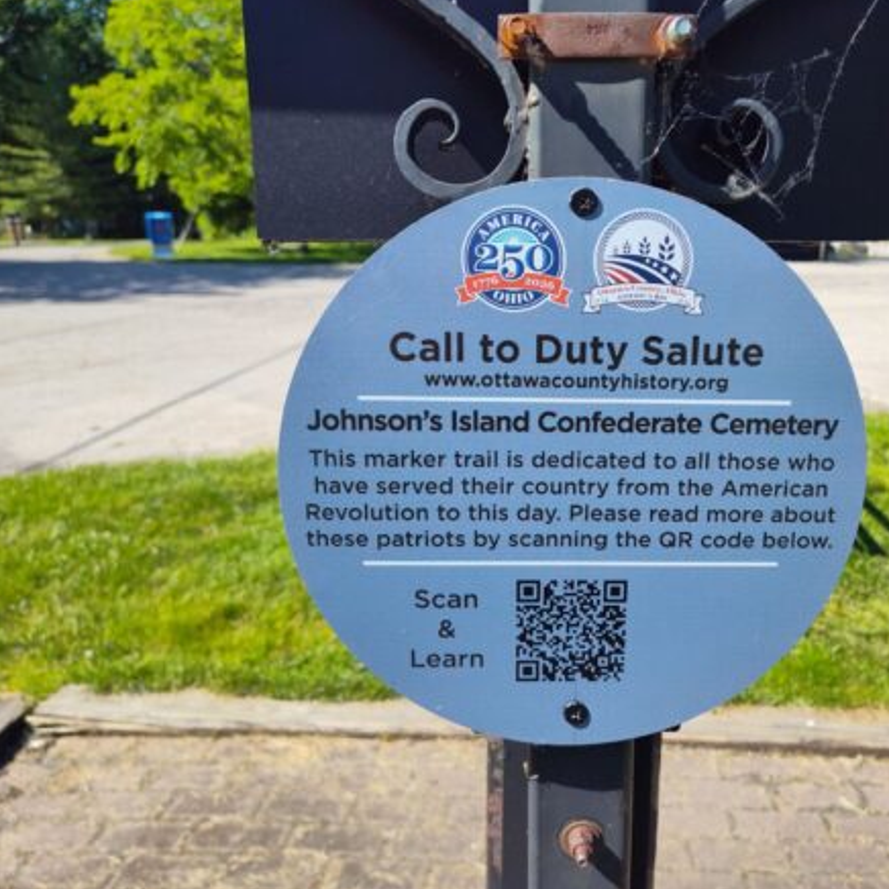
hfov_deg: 56.6
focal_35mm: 28
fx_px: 814
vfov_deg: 57.3
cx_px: 561
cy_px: 434
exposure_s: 1/912
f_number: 1.8
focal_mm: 5.56
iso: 100
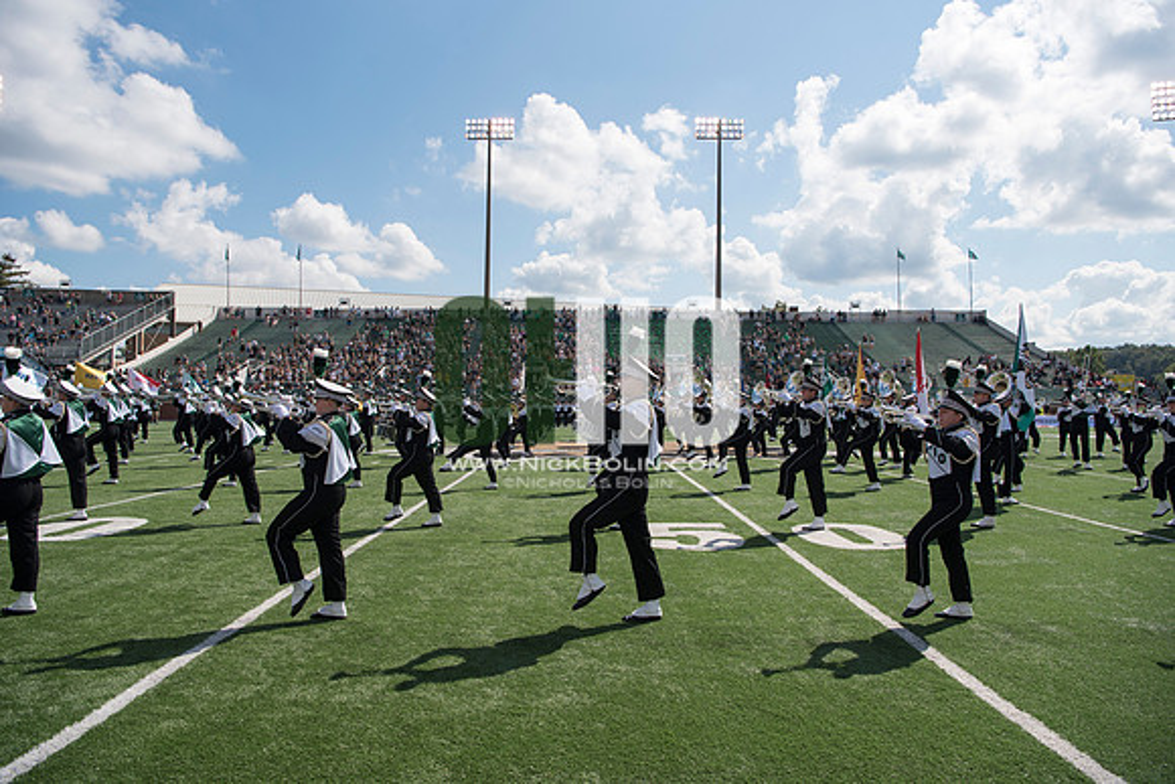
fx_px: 783
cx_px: 588
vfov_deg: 53.2
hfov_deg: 73.7
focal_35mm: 24
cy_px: 392
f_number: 5.6
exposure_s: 1/1600
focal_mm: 24
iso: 200
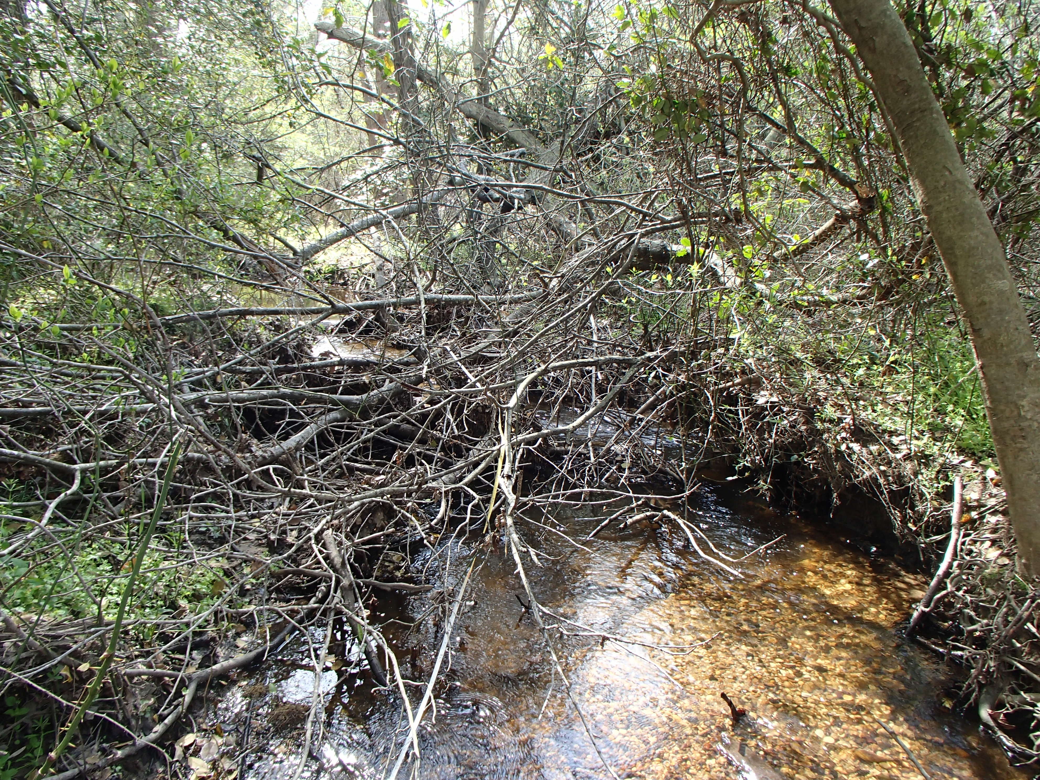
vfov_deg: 49.7
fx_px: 841
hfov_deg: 63.4
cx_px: 520
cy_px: 390
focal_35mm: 28
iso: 100
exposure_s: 1/60
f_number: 3.9
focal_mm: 5
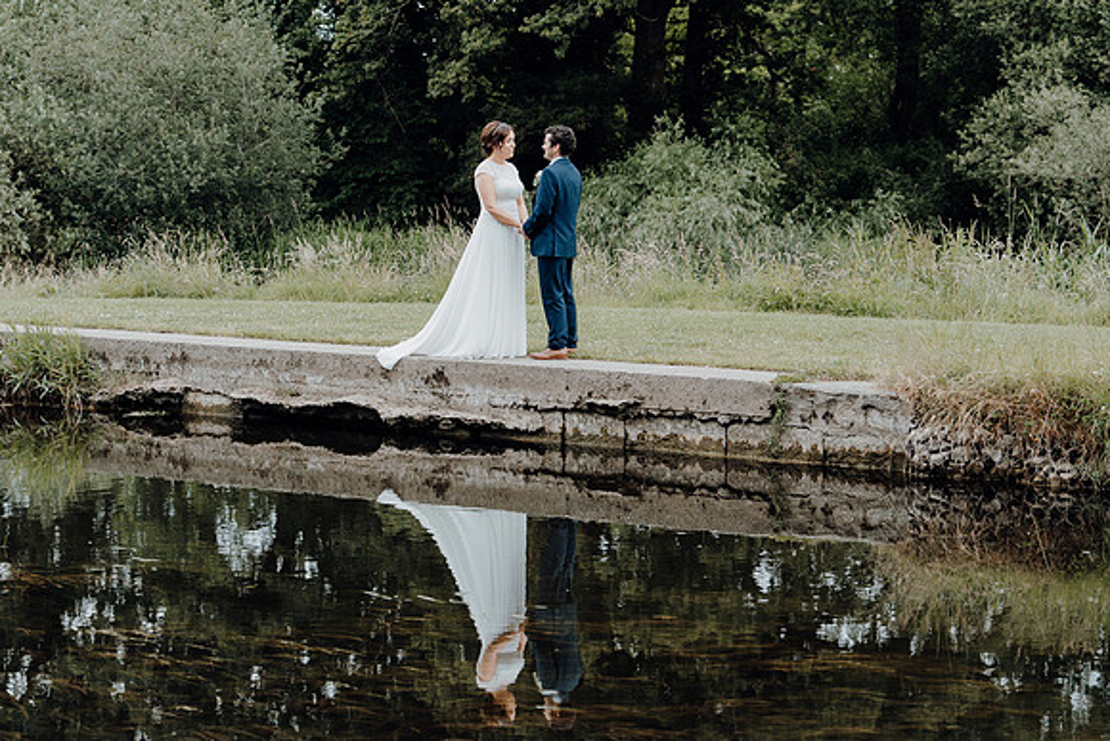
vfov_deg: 17.3
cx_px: 555
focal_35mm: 79
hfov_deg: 25.7
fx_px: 2436
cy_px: 370
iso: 320
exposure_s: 1/800
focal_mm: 53
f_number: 2.8
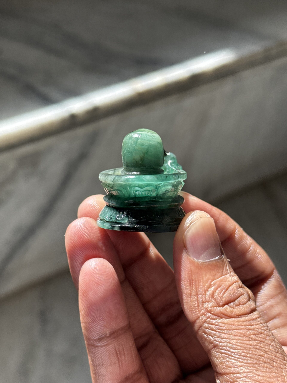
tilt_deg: -43.9
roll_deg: -7.6
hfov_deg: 30.3
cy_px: 192
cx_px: 144
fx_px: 531
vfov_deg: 39.7
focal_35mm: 48
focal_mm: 6.76
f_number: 1.78
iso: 100
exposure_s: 1/987
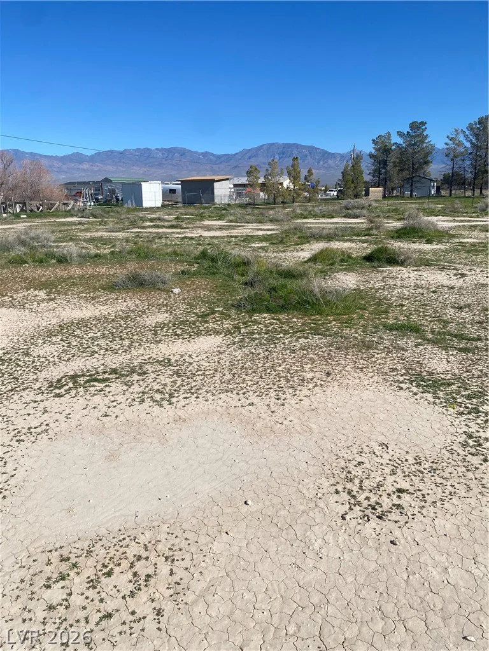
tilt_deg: -14.3
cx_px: 244
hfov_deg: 53.1
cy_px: 326
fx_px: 490
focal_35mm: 26
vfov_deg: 67.3
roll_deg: +1.5
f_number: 1.8
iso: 32
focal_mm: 4.25
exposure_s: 1/4808
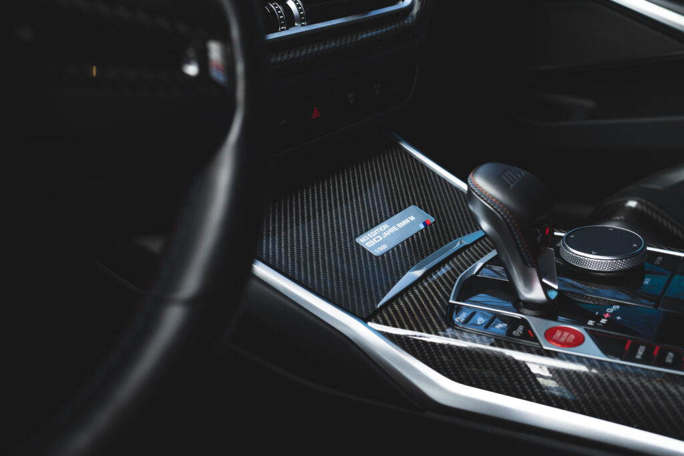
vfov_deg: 37.9
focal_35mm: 35
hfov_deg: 54.4
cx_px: 342
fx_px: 665
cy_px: 228
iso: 320
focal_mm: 35
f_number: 5
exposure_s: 1/60
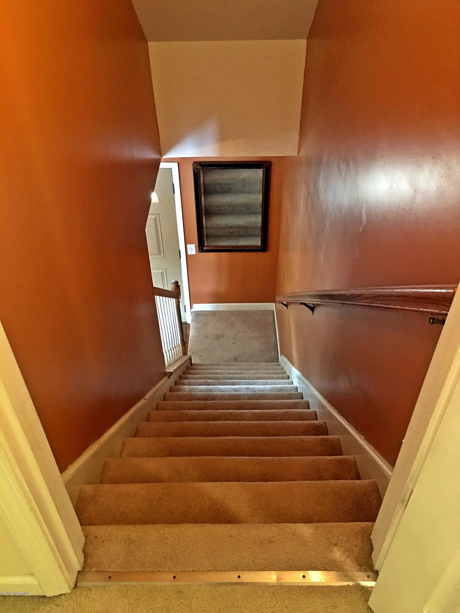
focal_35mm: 29
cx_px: 230
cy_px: 306
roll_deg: +1.2
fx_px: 514
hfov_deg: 48.2
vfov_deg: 61.7
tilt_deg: -40.2
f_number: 2.2
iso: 64
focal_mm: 4.15
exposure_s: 1/4
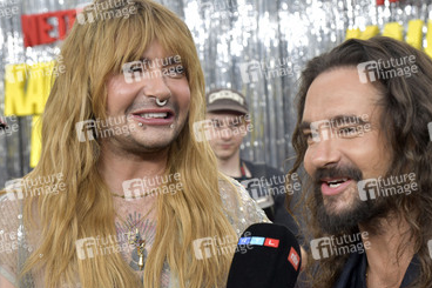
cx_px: 239
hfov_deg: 26.6
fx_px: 912
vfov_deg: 17.9
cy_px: 158
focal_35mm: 76
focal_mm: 62
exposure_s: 1/200
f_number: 6.3
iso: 640
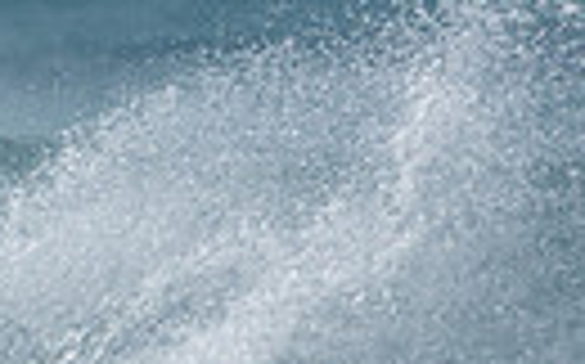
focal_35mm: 3273
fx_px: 52137
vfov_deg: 0.4
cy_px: 582
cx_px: -50
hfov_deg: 0.6
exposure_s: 1/800
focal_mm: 480
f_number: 5.6
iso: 160
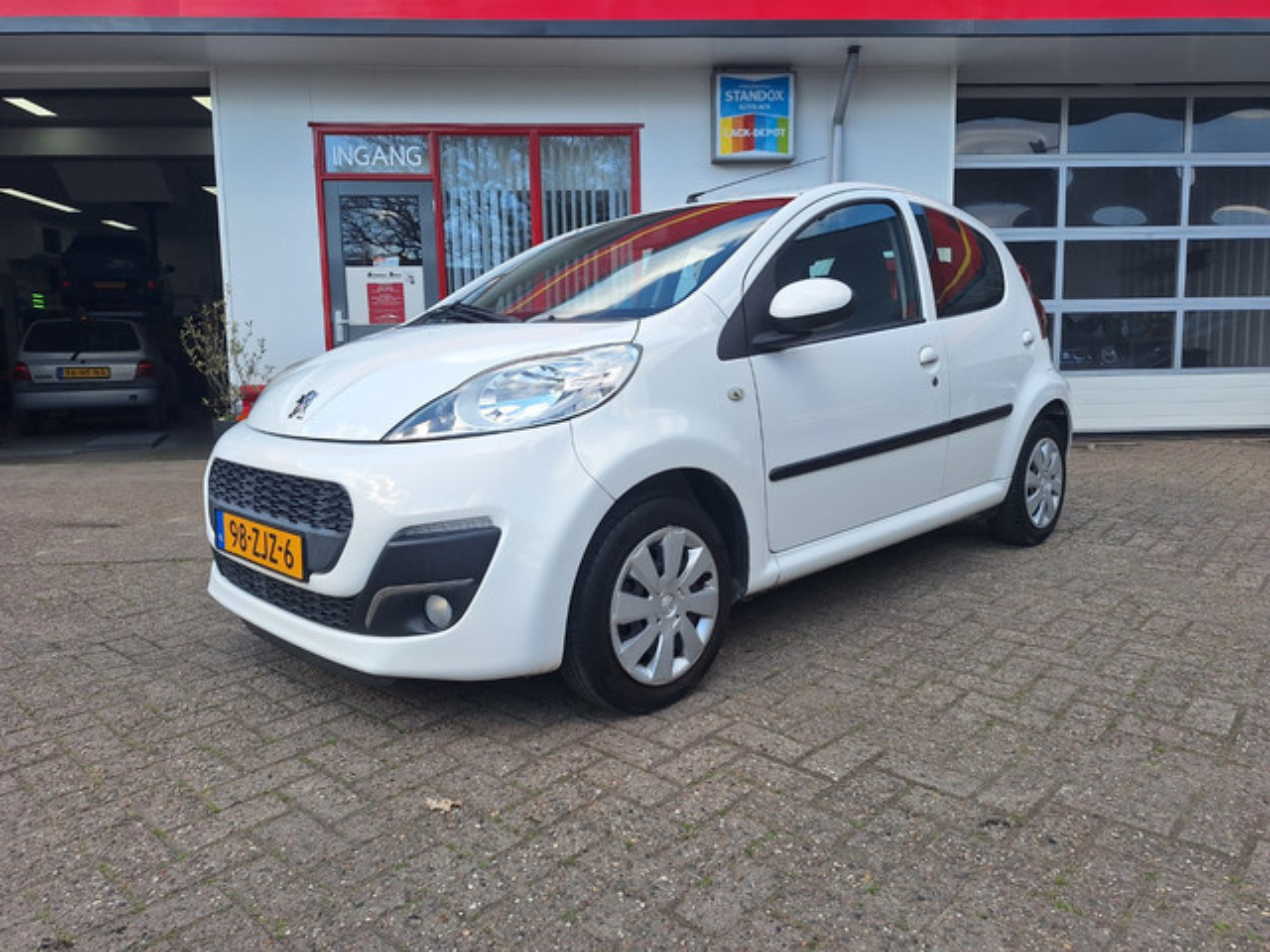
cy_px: 476
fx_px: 844
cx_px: 635
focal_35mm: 23
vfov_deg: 58.9
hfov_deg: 73.9
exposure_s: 1/1060
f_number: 1.8
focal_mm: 5.54
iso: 40
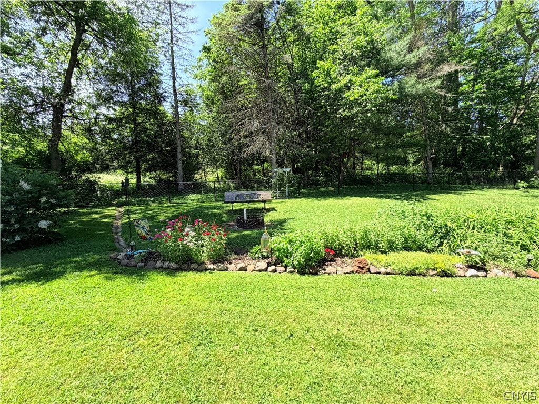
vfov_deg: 85.7
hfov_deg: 102.1
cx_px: 270
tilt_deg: -3.0
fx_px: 218
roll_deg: +1.6
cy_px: 202
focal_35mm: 14
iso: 50
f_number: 2.2
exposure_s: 1/502
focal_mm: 2.22
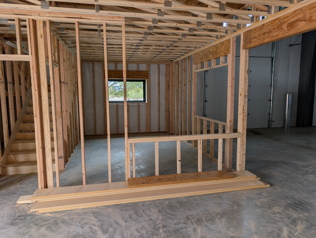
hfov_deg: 71.5
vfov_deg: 56.9
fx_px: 219
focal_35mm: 24
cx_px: 158
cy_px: 119
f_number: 1.68
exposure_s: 1/148
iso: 22
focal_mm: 6.9
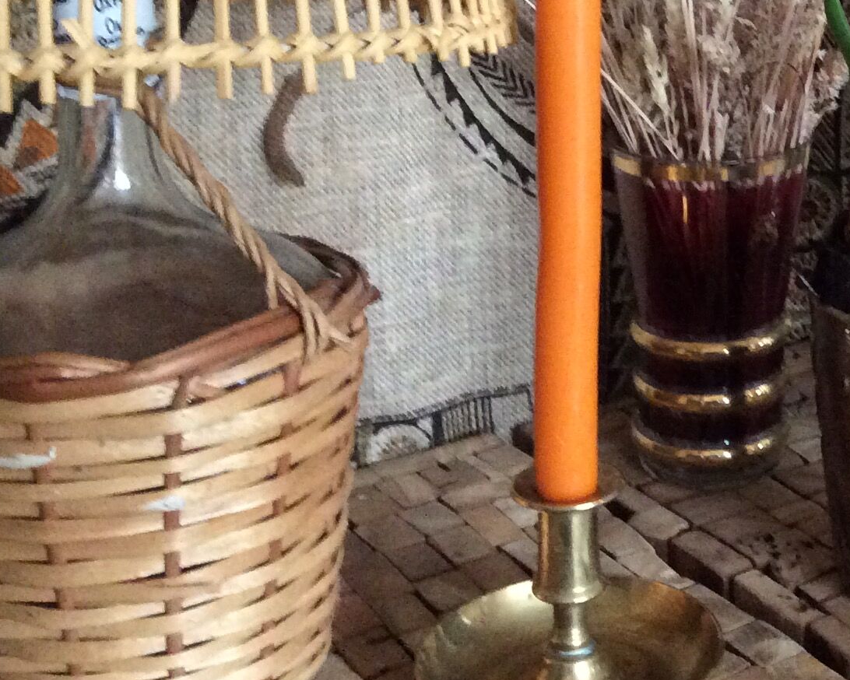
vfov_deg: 20.2
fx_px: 1862
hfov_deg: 24.6
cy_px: 43
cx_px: 834
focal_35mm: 74
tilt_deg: -15.0
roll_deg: +2.5
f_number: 2.4
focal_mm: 3.3
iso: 320
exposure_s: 1/20
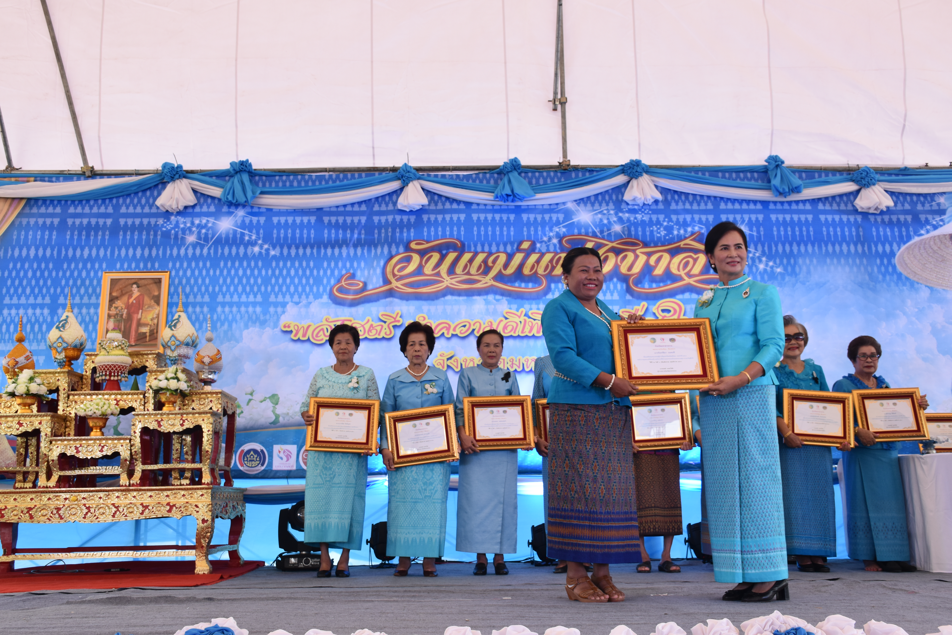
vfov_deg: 34.2
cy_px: 318
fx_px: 1031
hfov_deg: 49.6
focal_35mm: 39
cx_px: 476
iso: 400
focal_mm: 26
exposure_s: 1/200
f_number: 7.1
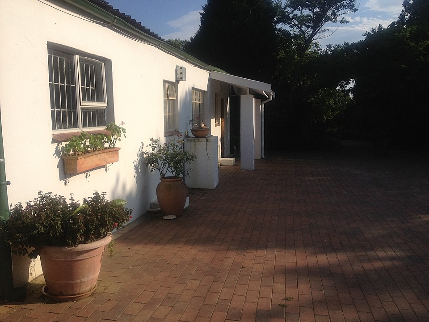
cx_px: 214
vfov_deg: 40.7
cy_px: 161
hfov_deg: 52.6
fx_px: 434
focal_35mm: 35
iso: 50
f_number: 2.4
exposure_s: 1/2123
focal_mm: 4.28
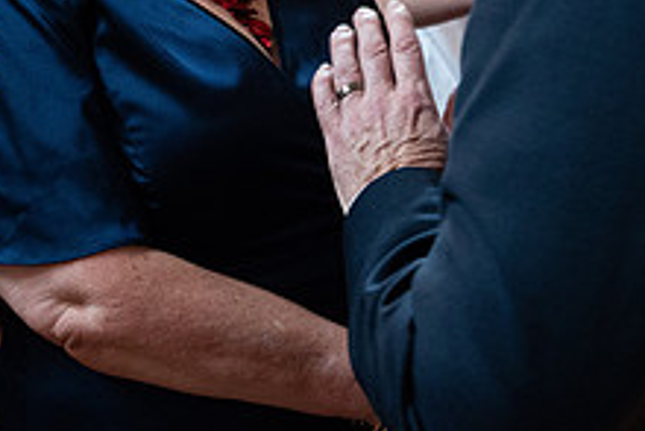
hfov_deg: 25.7
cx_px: 337
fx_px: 1416
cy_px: 28
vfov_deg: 17.0
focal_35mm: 79
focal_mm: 30
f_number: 3.5
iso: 5000
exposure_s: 1/200
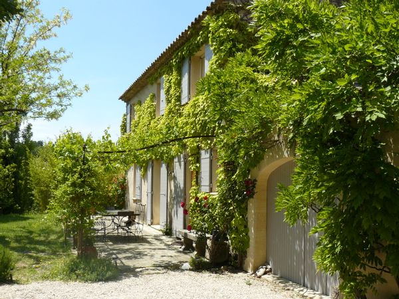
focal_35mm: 36
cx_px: 200
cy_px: 150
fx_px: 415
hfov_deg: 51.4
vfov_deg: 39.7
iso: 100
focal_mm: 6
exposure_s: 1/250
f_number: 5.6
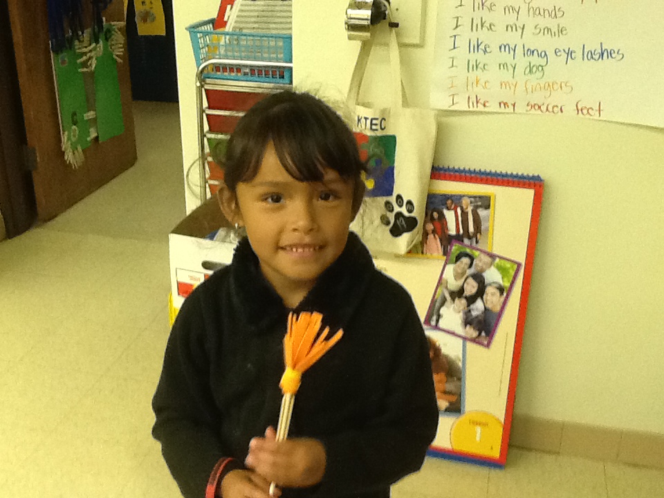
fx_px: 844
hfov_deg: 42.9
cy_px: 249
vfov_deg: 32.9
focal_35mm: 44
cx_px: 332
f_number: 2.4
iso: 200
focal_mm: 2.03
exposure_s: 1/30
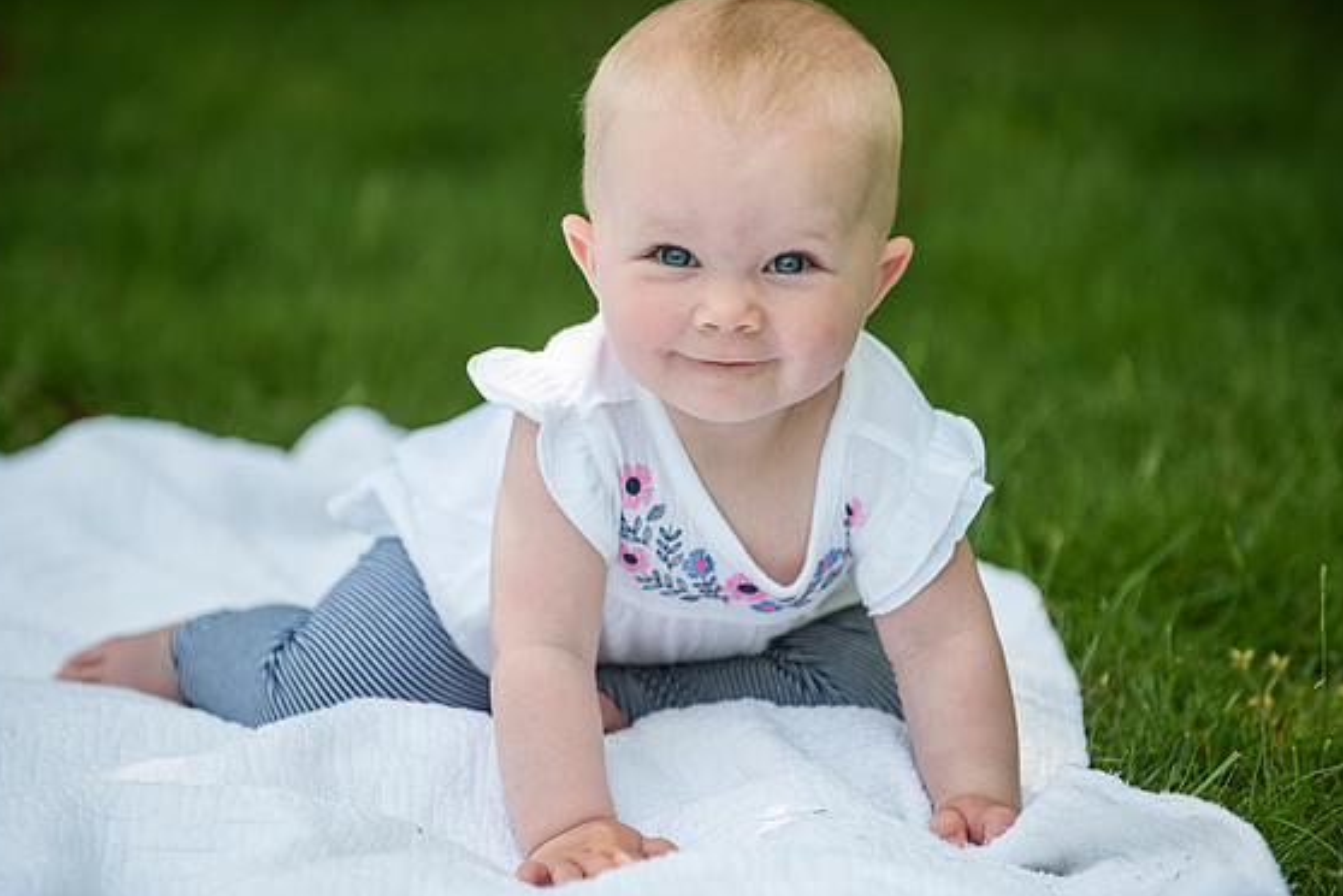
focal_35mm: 208
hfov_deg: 9.9
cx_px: 664
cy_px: 442
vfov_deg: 6.6
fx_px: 7759
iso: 160
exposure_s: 1/320
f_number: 4
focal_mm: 200
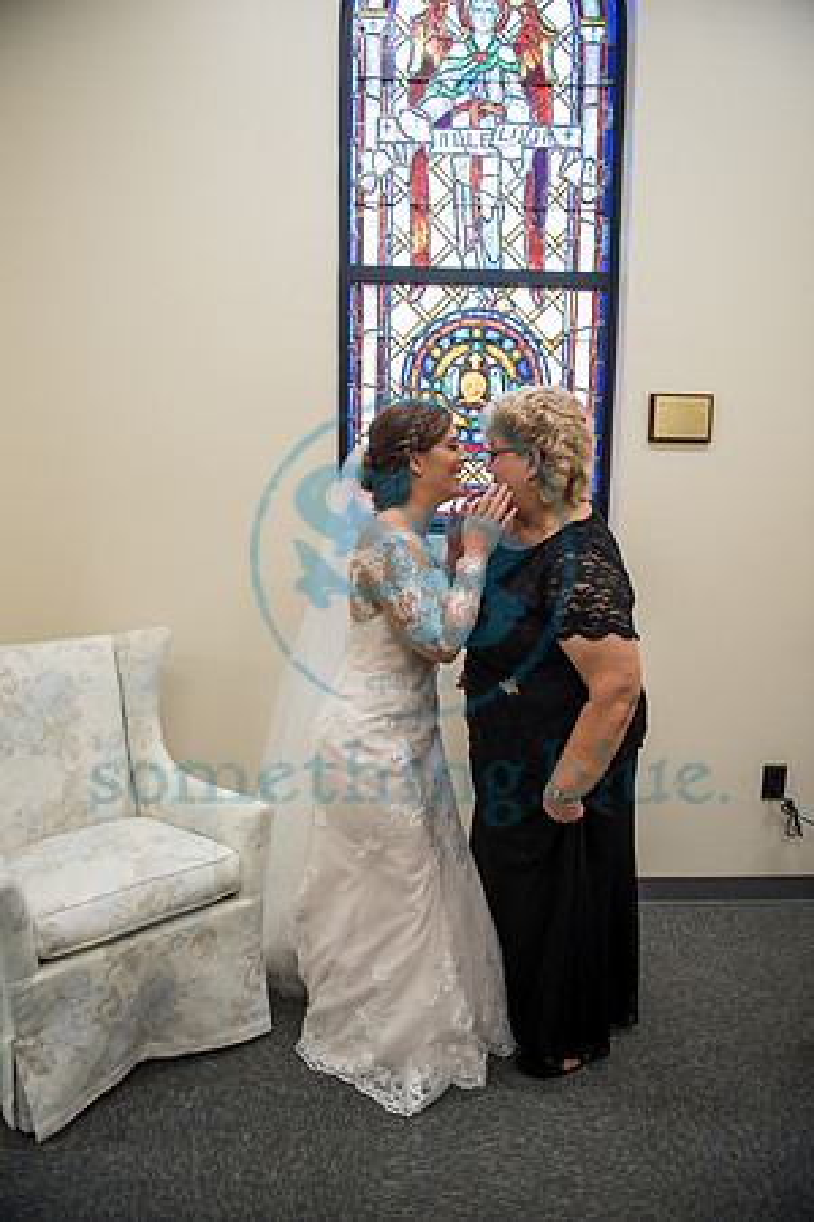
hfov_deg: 53.1
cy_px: 611
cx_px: 407
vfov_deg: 73.7
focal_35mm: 24
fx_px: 814
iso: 640
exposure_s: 1/125
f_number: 2.8
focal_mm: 24
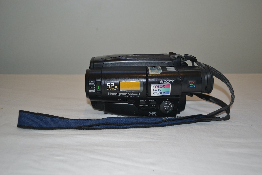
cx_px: 131
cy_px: 88
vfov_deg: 34.2
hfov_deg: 49.5
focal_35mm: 39
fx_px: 284
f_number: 4.2
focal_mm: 26
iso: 500
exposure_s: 1/60
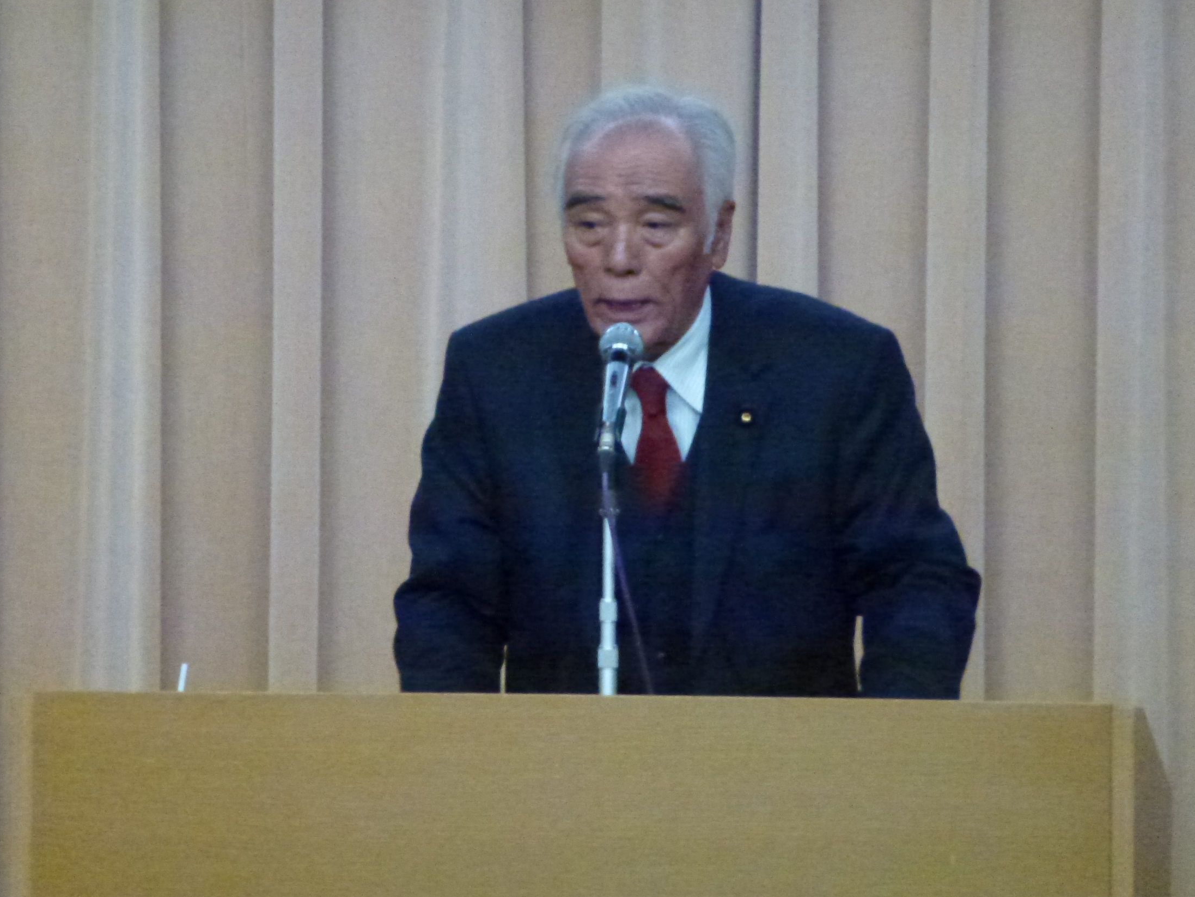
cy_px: 390
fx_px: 15467
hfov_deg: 4.4
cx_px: 562
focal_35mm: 448
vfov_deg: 3.3
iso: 1600
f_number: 5.9
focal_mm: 68.8
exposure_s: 1/50
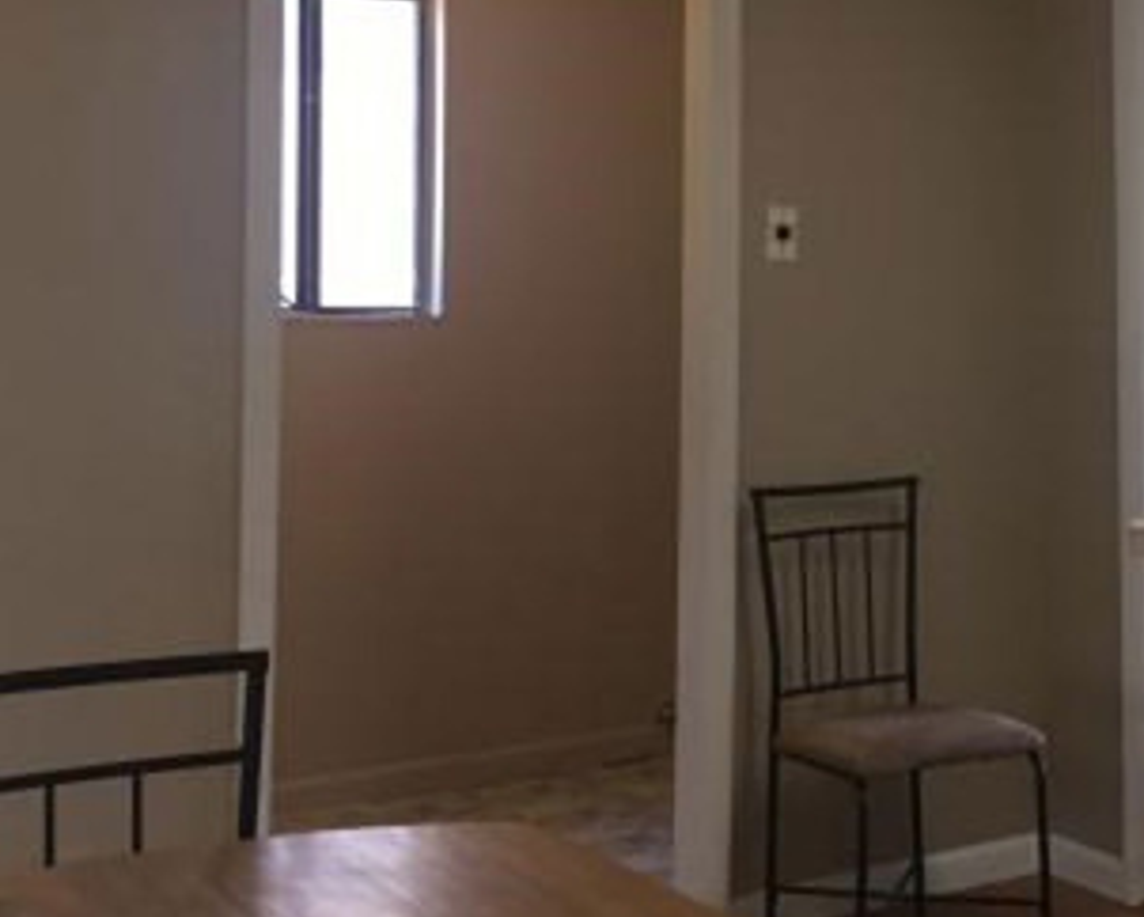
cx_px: 1087
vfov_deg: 25.2
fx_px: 2033
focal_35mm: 60
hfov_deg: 29.7
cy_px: 269
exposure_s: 1/30
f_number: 2.2
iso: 32
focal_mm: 4.15
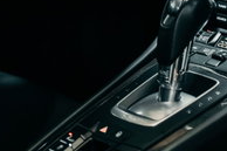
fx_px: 1247
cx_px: 46
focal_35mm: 198
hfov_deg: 10.4
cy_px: -46
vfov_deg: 6.9
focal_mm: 50
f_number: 2.8
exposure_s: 1/100
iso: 1000
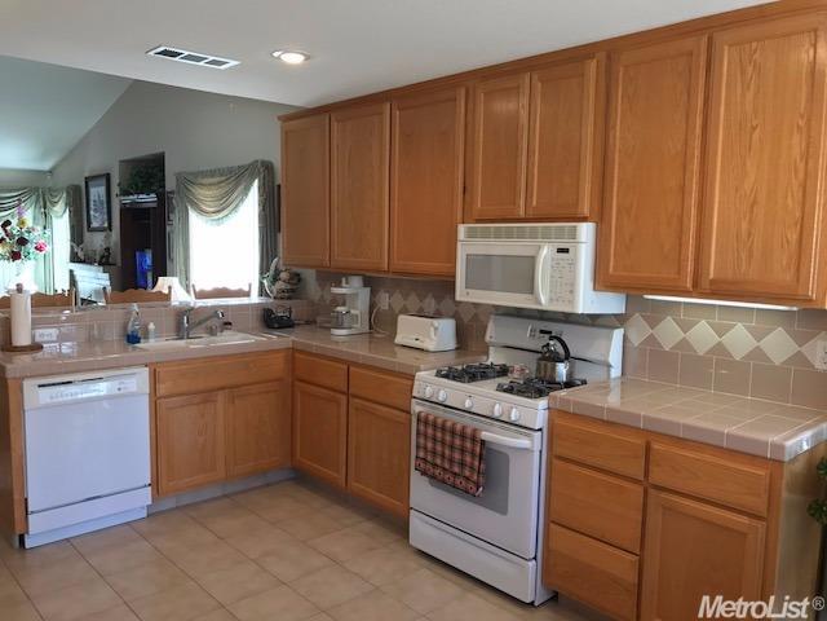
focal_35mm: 28
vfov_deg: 49.7
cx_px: 414
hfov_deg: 63.4
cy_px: 310
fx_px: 669
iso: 25
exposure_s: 1/30
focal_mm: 3.99
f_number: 1.8
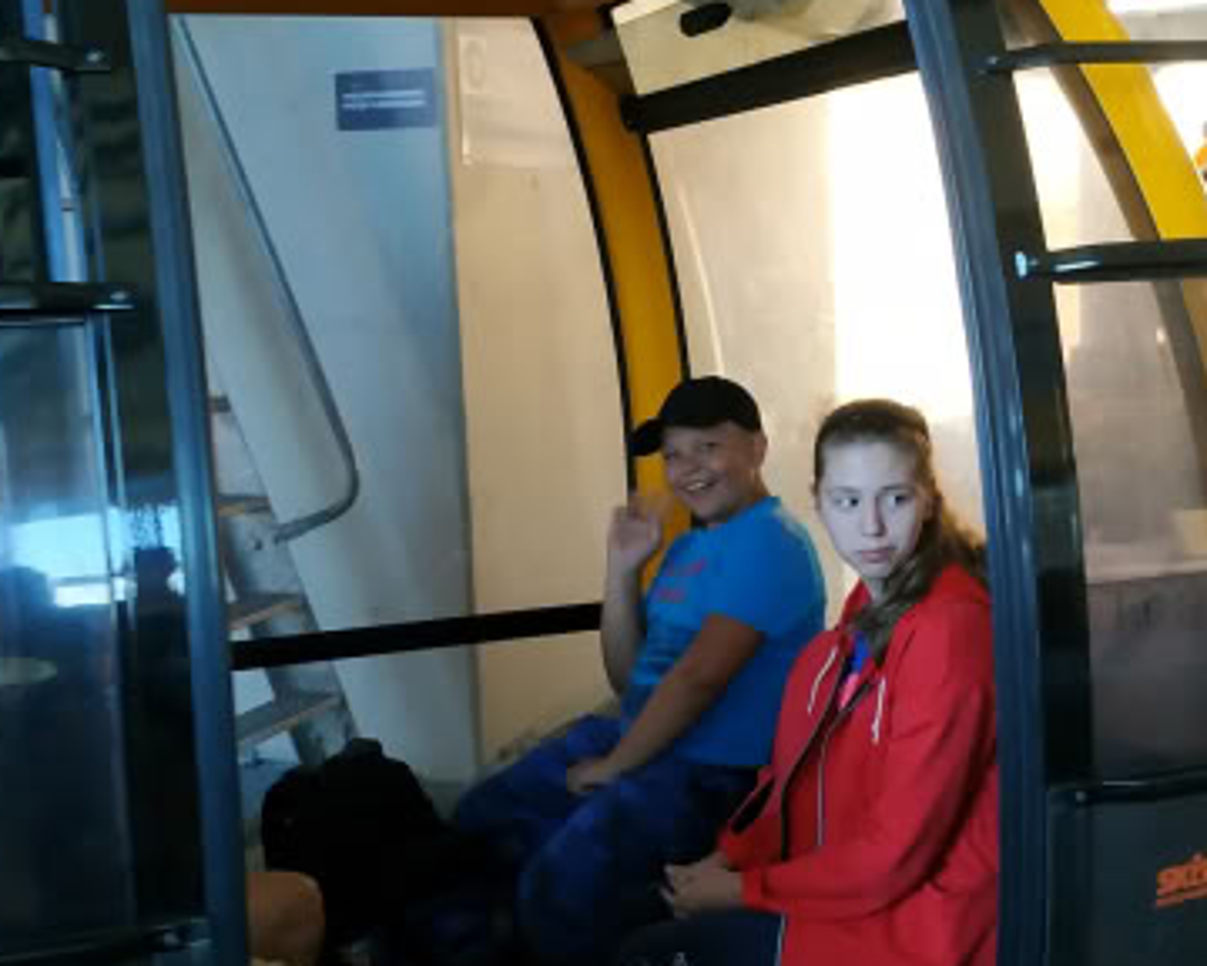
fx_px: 929
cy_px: 490
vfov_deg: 54.9
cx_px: 647
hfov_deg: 65.9
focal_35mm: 26
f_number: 1.9
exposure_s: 1/33
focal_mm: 3.94
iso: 320
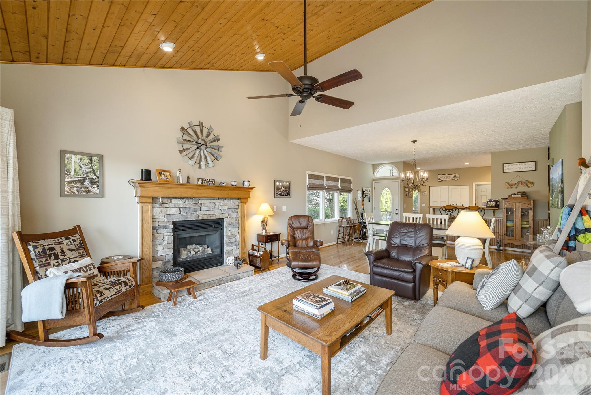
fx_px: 230
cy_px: 198
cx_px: 296
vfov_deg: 81.3
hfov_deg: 104.2
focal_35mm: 14
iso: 320
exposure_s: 1/40
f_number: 7.1
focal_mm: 14
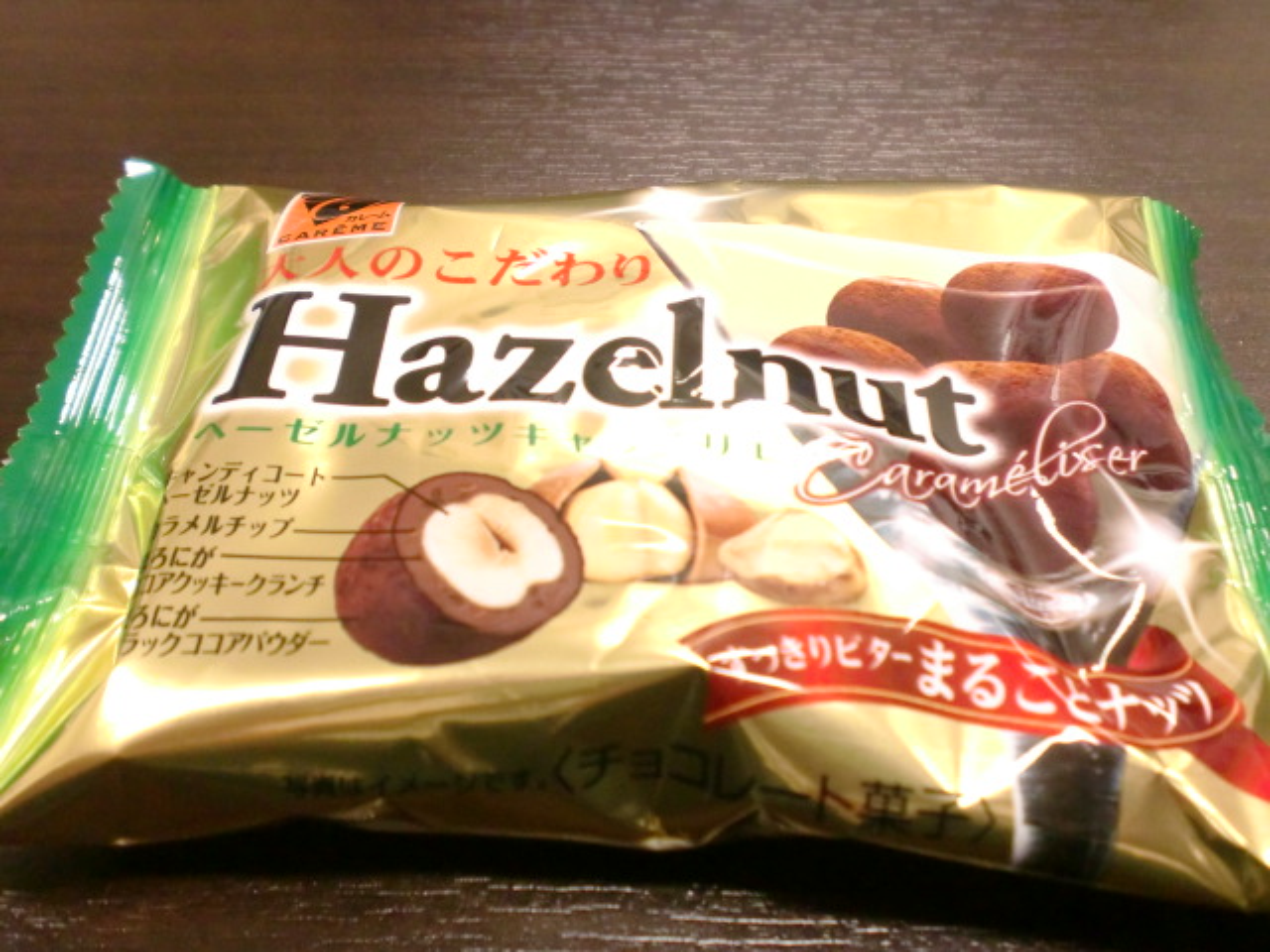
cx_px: 635
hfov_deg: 52.6
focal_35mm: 35
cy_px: 476
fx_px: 1284
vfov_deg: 40.7
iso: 500
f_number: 3.1
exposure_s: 1/60
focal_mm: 6.3
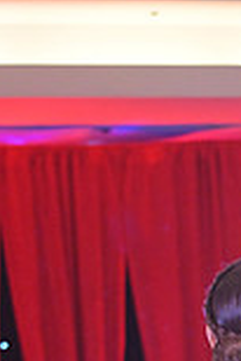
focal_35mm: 302
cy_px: 666
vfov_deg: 6.6
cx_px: 317
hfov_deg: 4.5
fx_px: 3026
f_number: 5
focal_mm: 80
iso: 3200
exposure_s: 1/320
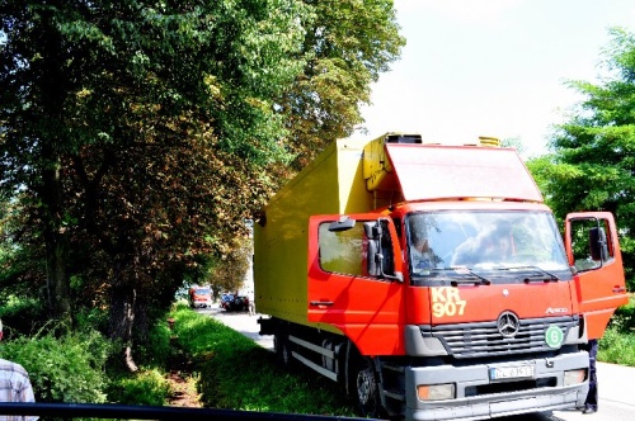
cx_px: 318
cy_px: 210
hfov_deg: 57.3
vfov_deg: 39.9
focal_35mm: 33
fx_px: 581
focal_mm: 22
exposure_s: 1/60
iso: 400
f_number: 14
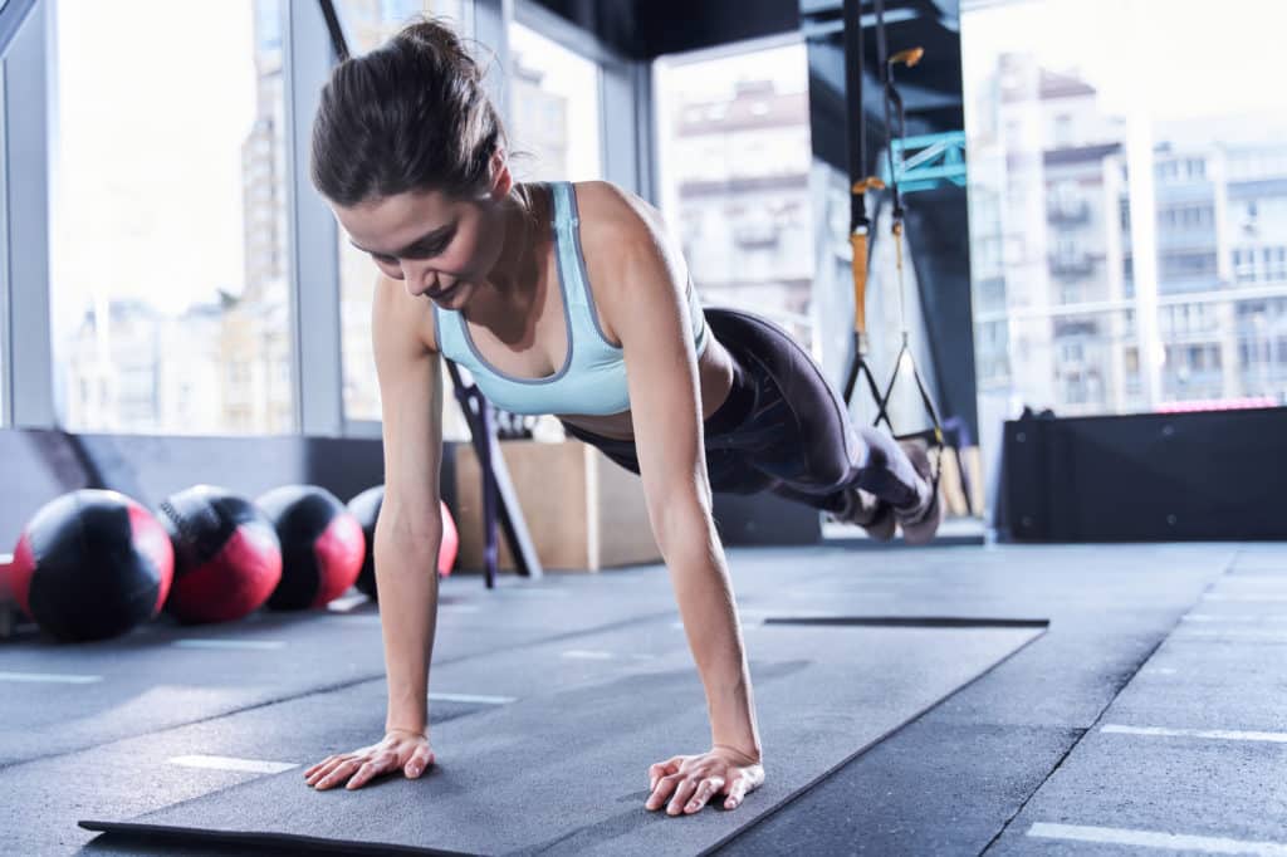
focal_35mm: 38
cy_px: 428
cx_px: 644
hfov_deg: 50.7
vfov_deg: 35.0
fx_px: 1358
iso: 640
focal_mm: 38
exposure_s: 1/160
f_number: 2.8
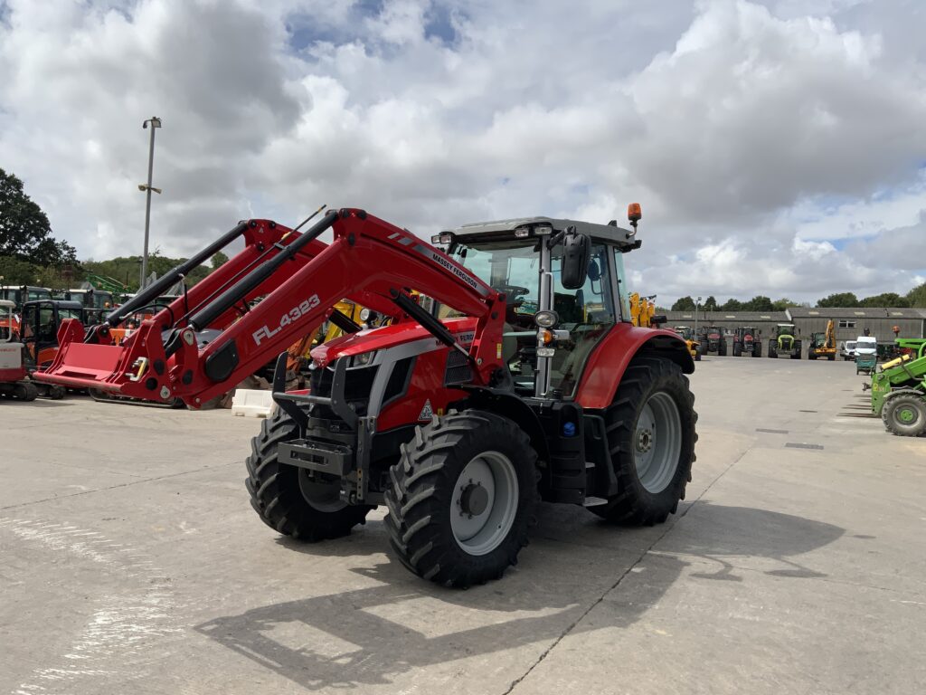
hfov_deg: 61.7
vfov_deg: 48.2
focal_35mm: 29
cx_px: 463
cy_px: 348
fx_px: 776
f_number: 1.8
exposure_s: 1/3788
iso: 20
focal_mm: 3
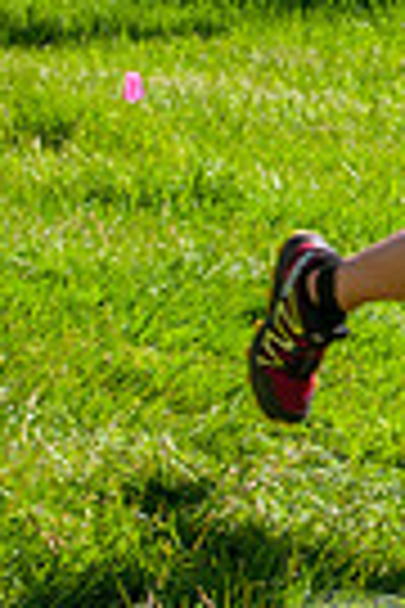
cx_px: 605
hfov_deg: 7.9
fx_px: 2869
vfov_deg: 12.0
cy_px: 108
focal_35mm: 170
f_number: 8
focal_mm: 34
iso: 200
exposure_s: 1/200
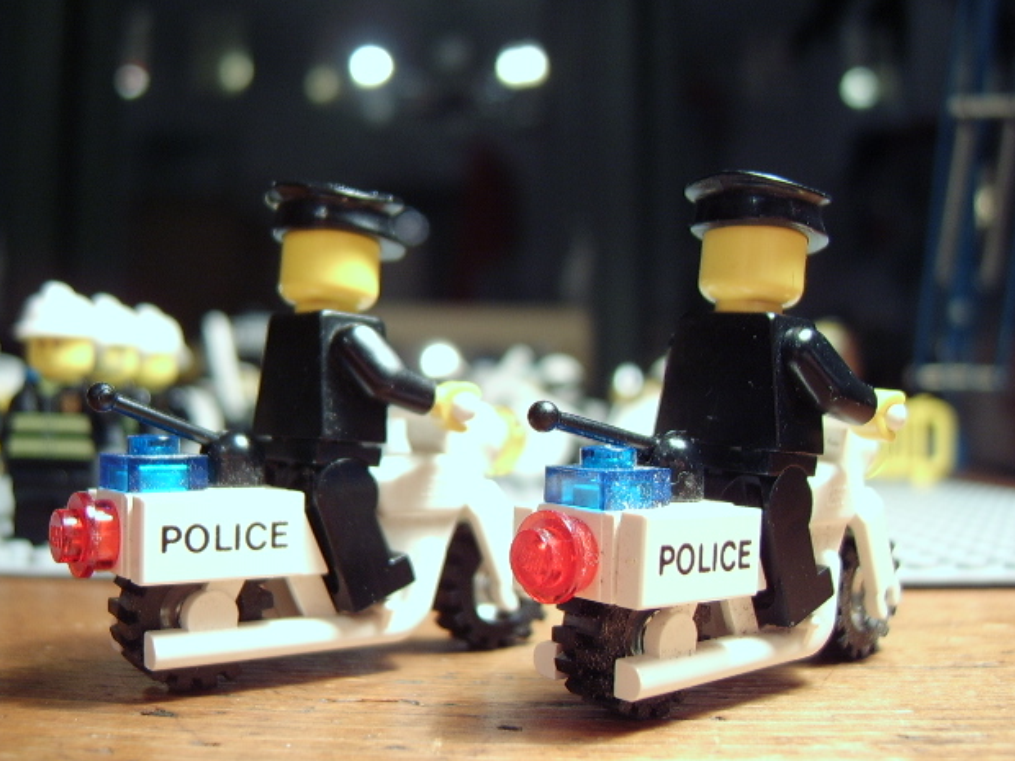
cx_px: 499
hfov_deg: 56.8
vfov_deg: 44.2
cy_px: 373
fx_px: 938
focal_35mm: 32
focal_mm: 8.13
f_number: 2.7
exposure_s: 1/4
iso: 100
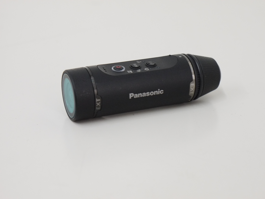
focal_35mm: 80
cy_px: 100
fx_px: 612
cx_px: 132
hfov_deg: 24.4
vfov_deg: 18.4
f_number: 5.6
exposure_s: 1/50
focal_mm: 40
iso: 800
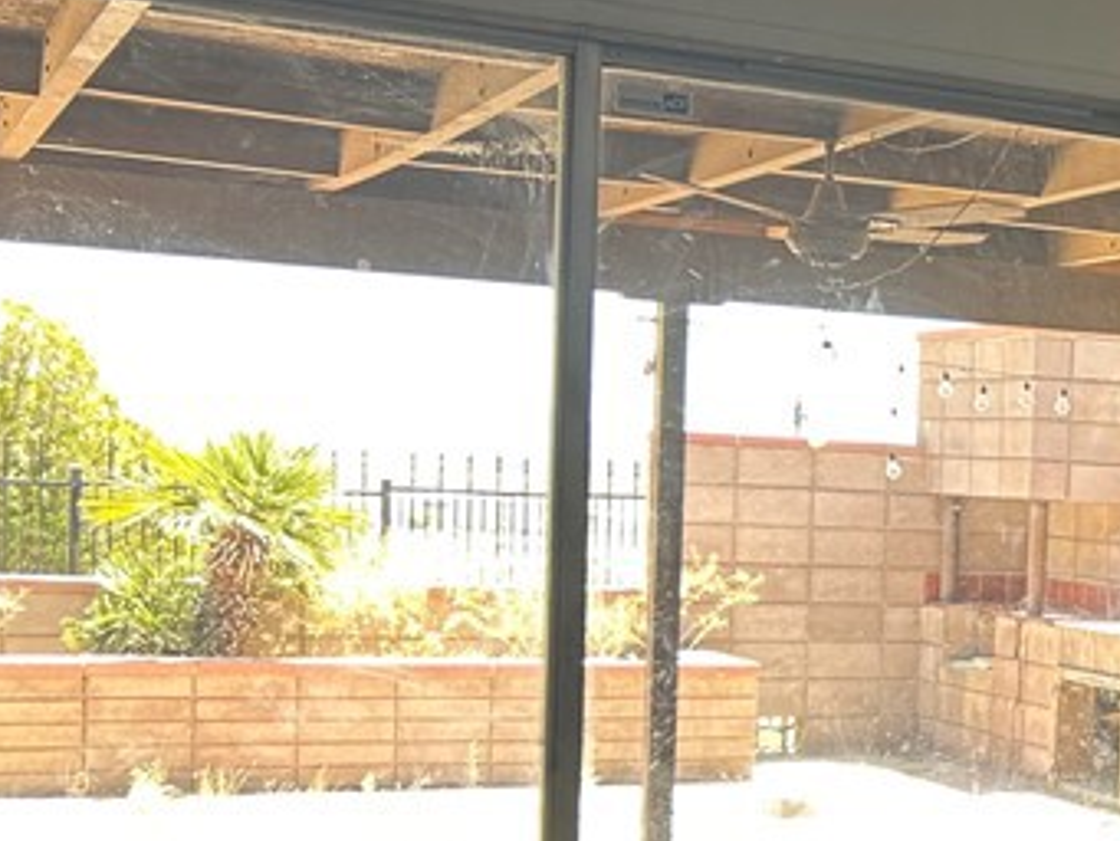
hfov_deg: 22.1
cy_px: 604
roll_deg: -2.8
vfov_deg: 18.8
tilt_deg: -2.8
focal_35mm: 78
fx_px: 2525
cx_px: 1517
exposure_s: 1/121
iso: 40
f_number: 1.5
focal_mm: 5.7
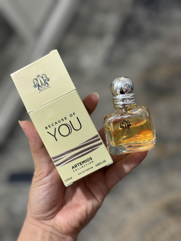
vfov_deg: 39.7
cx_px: 90
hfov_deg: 30.3
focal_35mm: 48
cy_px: 120
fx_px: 335
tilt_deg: -53.3
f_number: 1.78
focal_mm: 6.76
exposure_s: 1/50
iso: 125
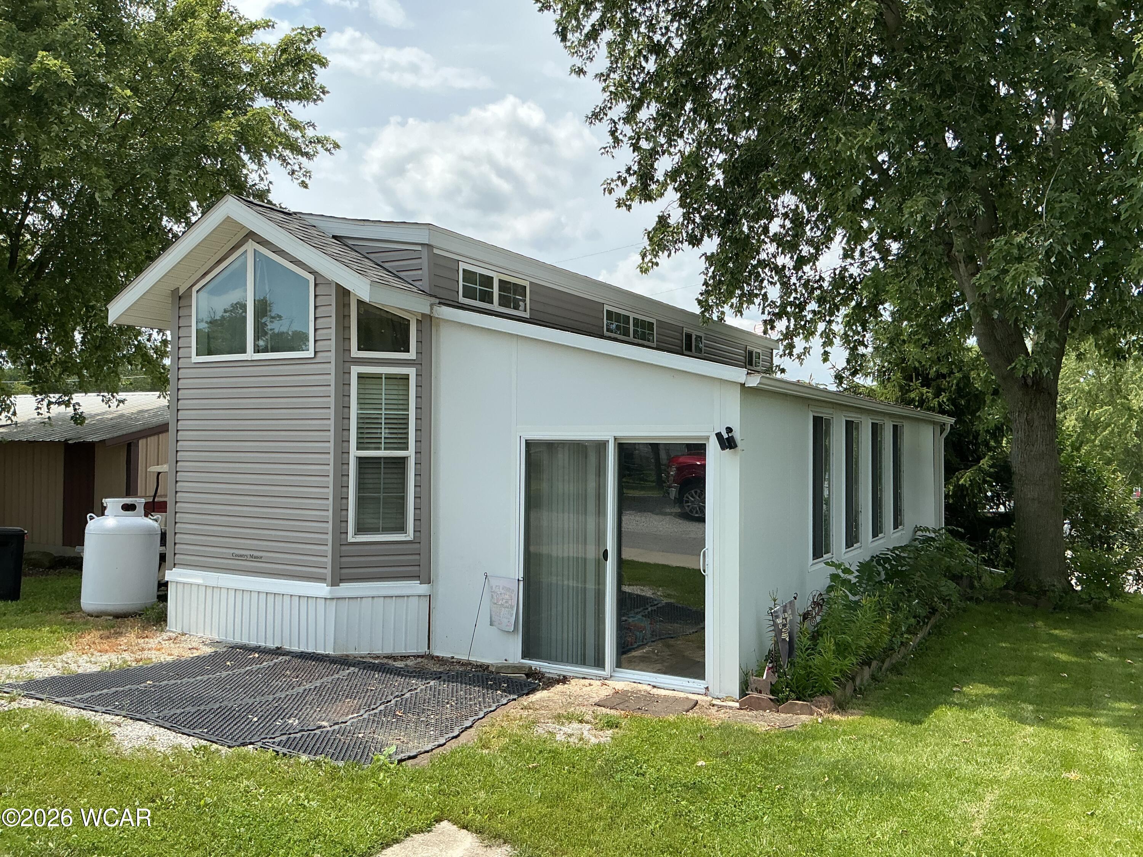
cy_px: 428
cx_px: 572
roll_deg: -0.3
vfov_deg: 48.2
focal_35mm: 29
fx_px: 958
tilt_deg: +1.0
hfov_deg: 61.7
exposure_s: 1/1451
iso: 25
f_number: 1.8
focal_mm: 3
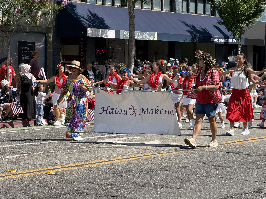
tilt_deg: -1.8
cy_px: 100
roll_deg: -0.4
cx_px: 133
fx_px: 922
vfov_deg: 12.3
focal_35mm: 120
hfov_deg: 16.4
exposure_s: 1/938
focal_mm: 15.66
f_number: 2.8
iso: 64
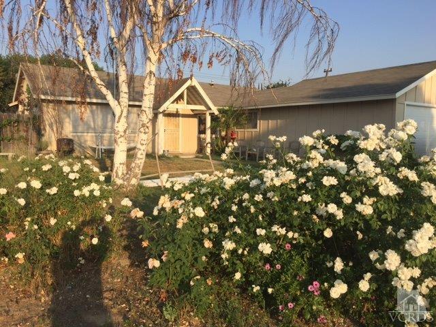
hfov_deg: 61.7
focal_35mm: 29
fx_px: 365
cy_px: 164
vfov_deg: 48.2
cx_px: 218
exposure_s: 1/1163
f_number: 2.2
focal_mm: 4.15
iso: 32
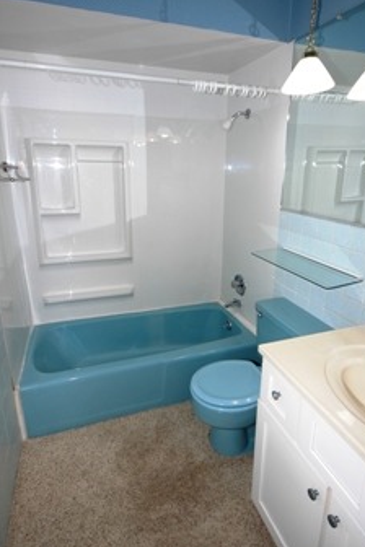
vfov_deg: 83.8
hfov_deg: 61.9
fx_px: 304
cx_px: 187
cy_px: 254
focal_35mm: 20
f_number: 4
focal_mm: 10
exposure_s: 1/60
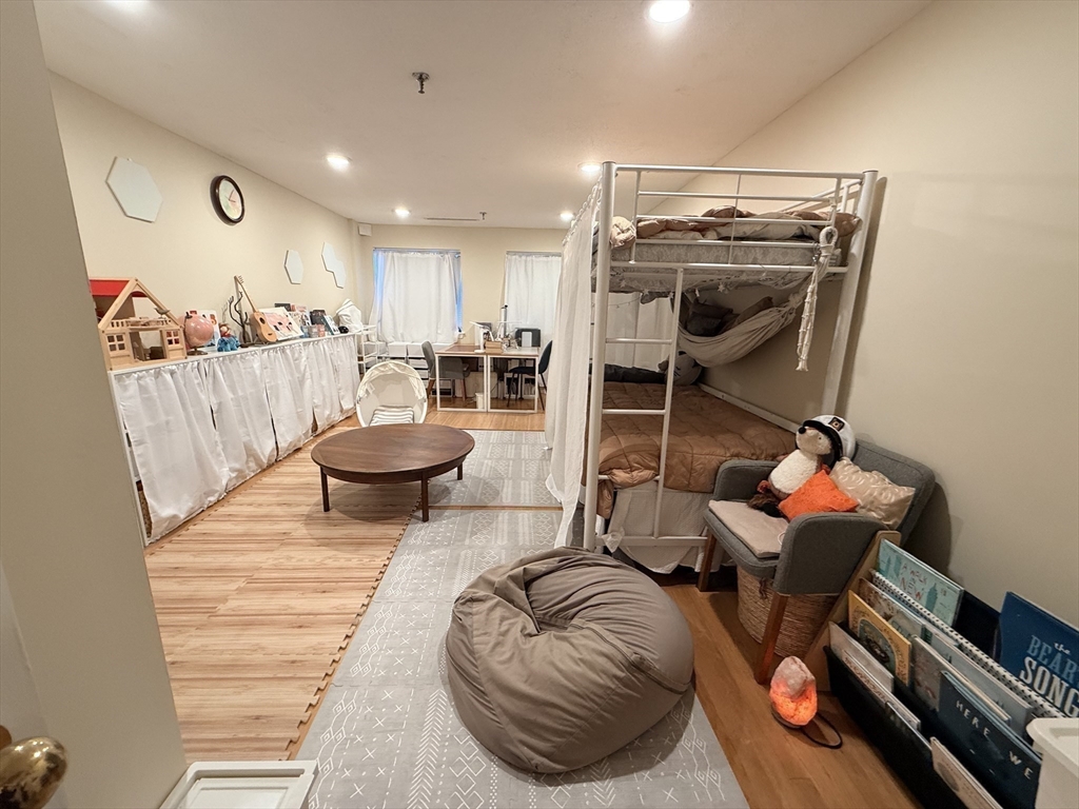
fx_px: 436
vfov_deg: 85.7
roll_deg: +0.3
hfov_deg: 102.1
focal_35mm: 14
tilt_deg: -12.3
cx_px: 540
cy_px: 404
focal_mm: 2.22
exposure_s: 1/60
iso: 250
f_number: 2.2
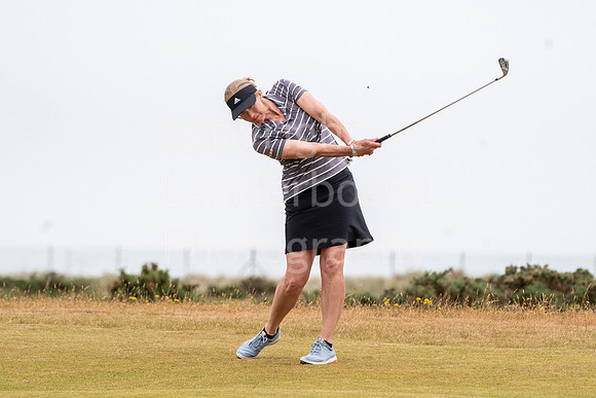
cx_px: 298
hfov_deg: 4.2
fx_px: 8197
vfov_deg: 2.8
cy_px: 199
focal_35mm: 495
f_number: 7.1
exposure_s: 1/1600
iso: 800
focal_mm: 330
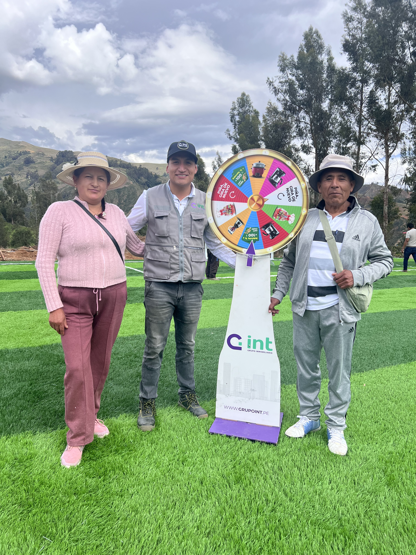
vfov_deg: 67.3
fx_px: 417
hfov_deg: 53.1
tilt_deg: -5.4
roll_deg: -0.4
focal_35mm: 26
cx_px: 208
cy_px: 278
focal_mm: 5.7
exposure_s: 1/2404
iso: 50
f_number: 1.5
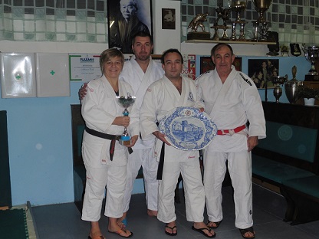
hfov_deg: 45.8
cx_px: 160
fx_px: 378
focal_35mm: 41
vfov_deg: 35.1
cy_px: 120
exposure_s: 1/80
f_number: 3.9
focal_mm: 7.4
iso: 250
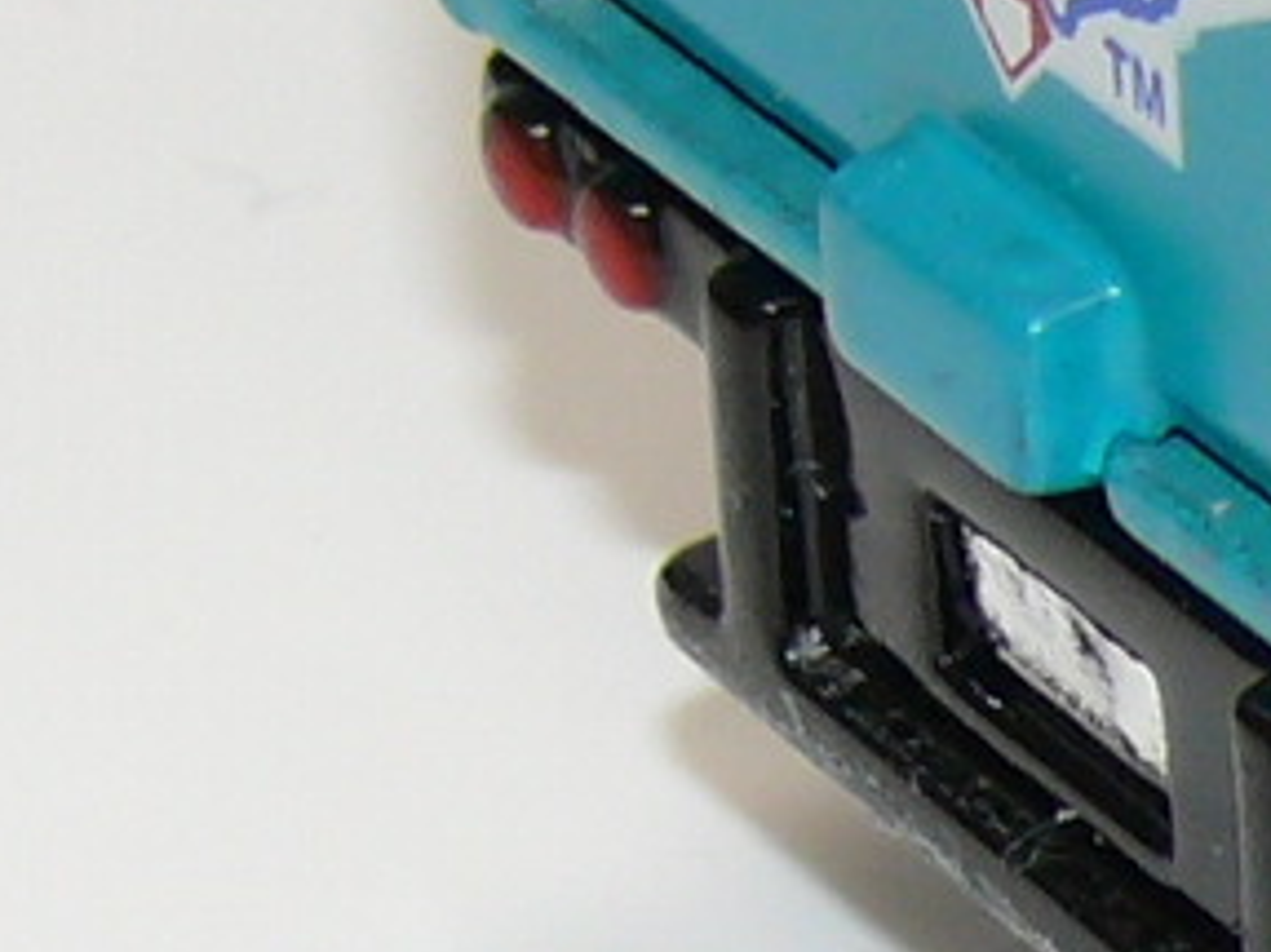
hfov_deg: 4.0
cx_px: 3034
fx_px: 17800
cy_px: -731
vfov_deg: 3.1
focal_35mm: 485
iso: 100
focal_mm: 12.3
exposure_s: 1/30
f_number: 4
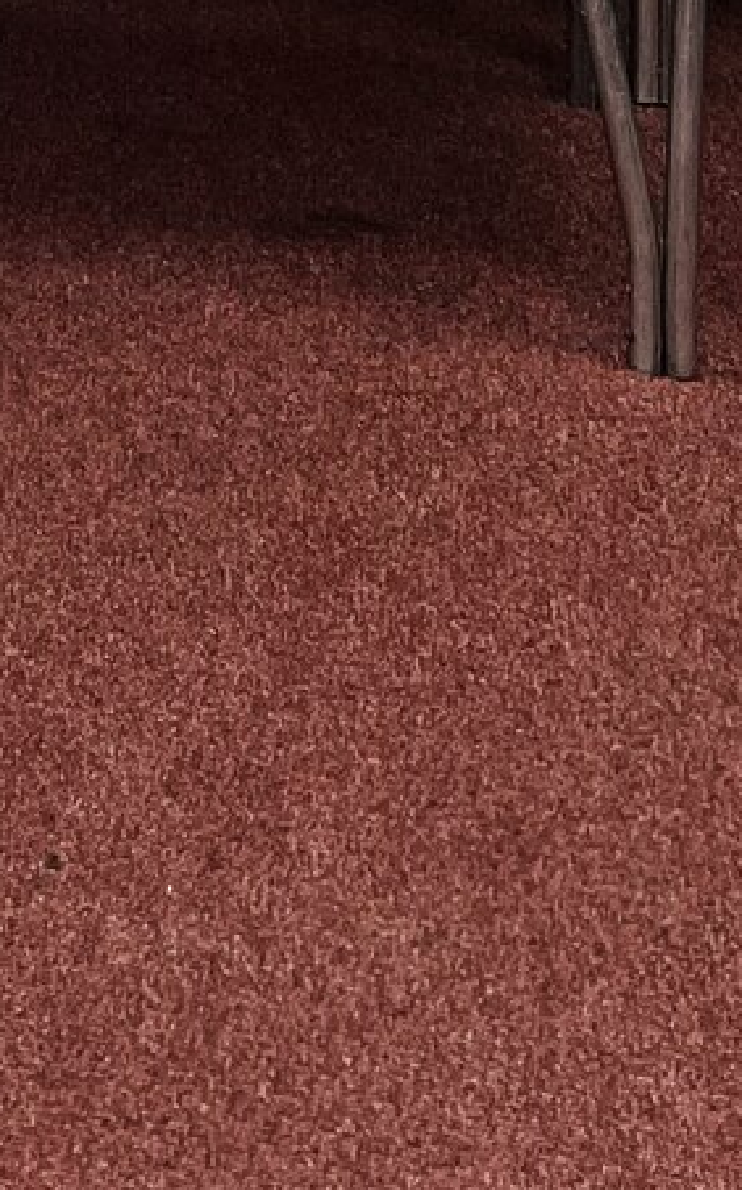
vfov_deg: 14.5
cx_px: -853
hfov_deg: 9.8
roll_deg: -0.1
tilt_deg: -10.5
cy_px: -1127
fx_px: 3952
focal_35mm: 122
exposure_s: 1/100
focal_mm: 5.7
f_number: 1.5
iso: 80
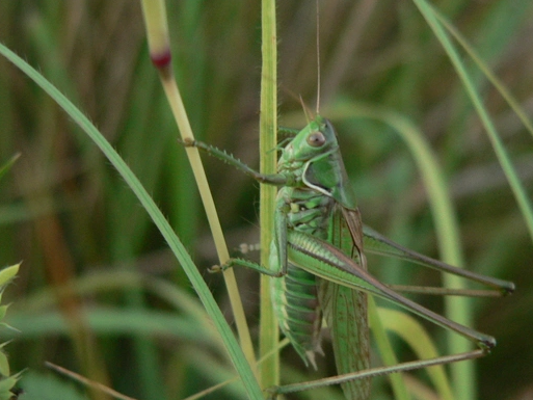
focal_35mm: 96
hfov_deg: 20.4
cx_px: 296
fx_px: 1479
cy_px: 244
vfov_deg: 15.4
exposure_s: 1/10
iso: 200
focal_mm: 12.8
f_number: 2.8
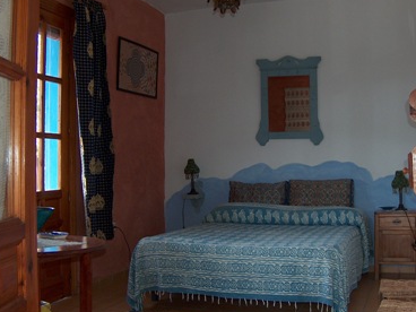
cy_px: 172
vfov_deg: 32.2
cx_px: 236
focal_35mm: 45
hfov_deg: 42.0
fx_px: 541
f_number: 2.8
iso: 100
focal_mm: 7.6
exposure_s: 1/60
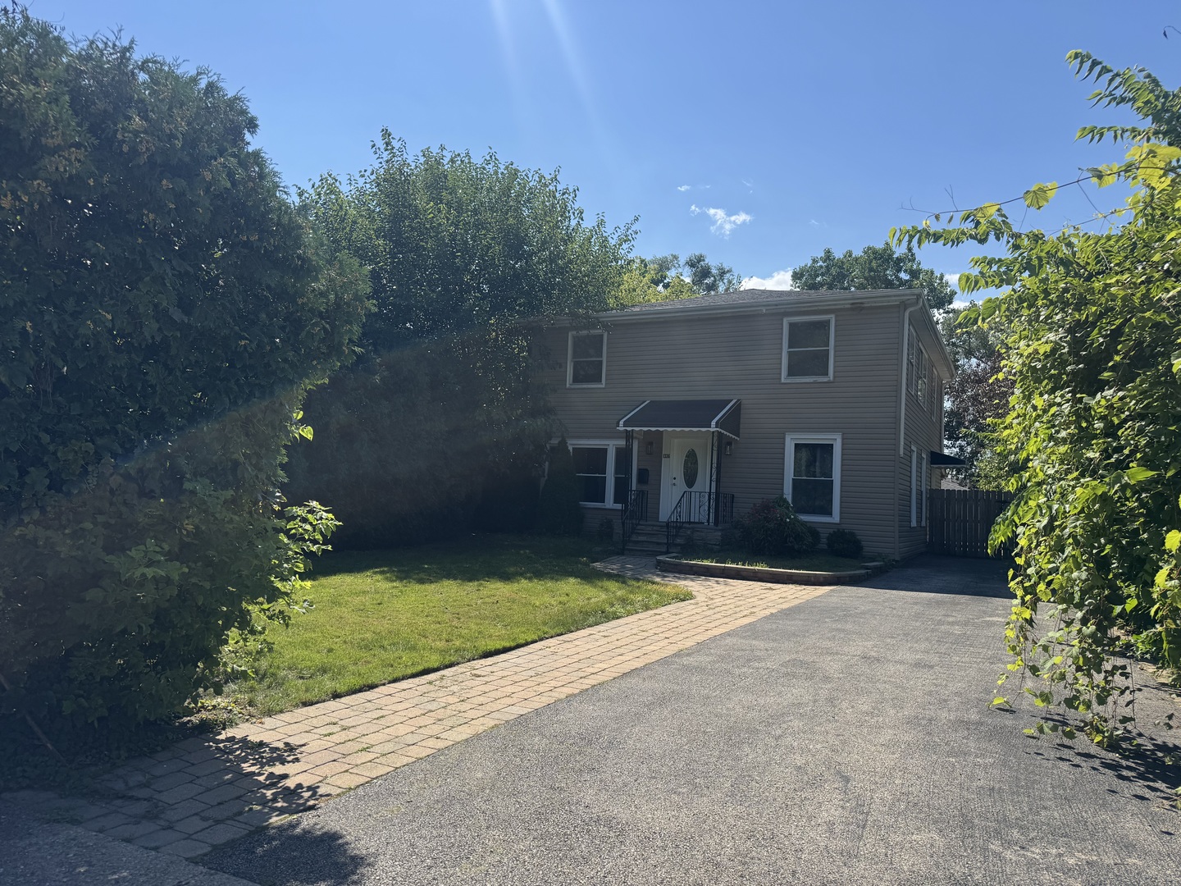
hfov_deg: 71.6
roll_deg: -2.4
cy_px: 443
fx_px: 819
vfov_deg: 56.8
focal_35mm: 24
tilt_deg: +4.2
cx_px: 590
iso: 80
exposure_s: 1/4950
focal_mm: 6.76
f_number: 1.78
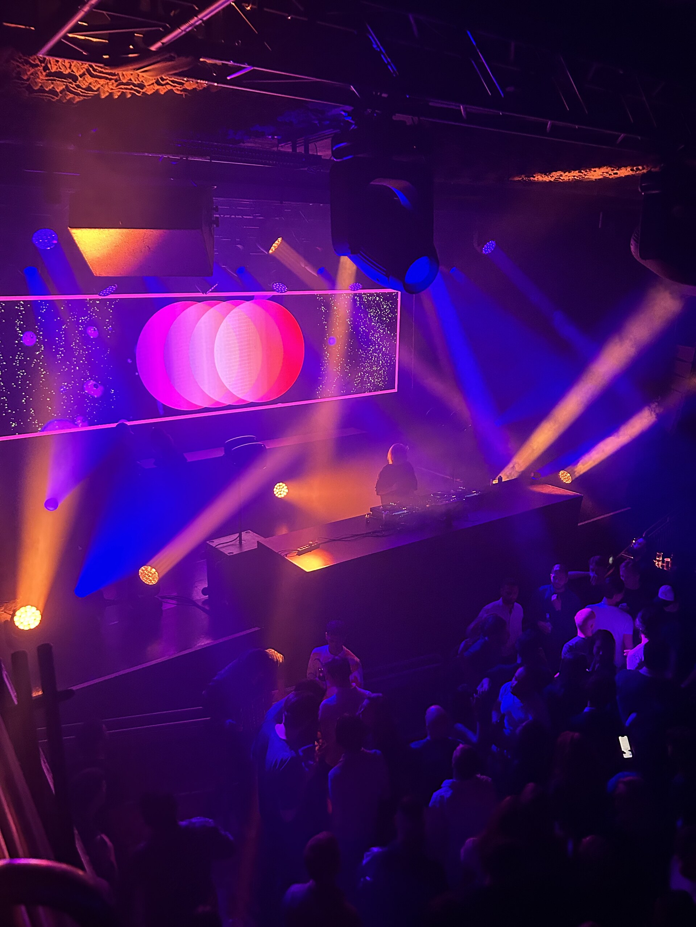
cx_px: 348
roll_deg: +0.4
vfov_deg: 67.3
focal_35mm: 26
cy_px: 464
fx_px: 697
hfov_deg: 53.1
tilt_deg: -14.9
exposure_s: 1/48
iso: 500
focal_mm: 5.7
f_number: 1.5
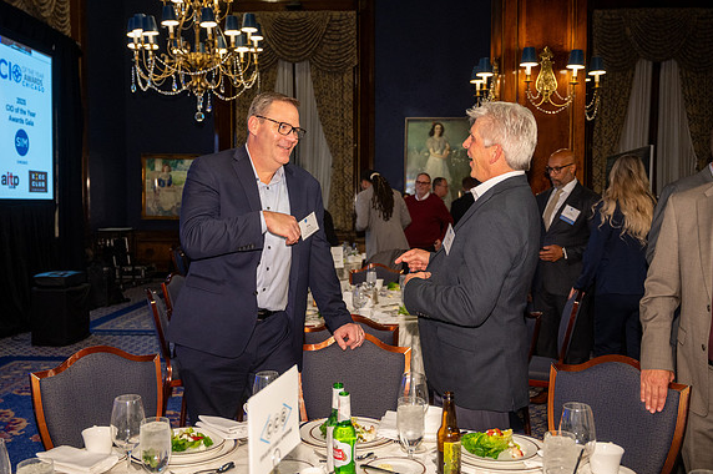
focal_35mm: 35
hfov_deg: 54.5
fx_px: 692
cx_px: 353
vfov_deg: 37.8
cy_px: 238
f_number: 4
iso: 2500
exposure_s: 1/60
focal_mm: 34.5
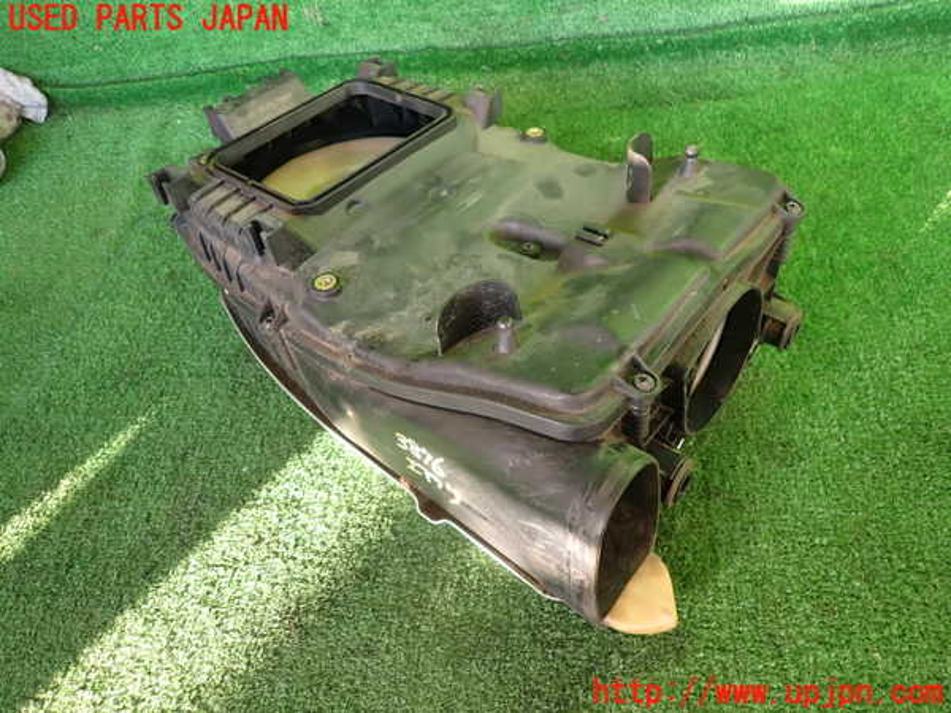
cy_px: 356
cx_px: 476
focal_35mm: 25
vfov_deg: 54.9
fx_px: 687
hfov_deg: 69.4
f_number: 2
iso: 125
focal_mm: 4.5
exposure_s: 1/60
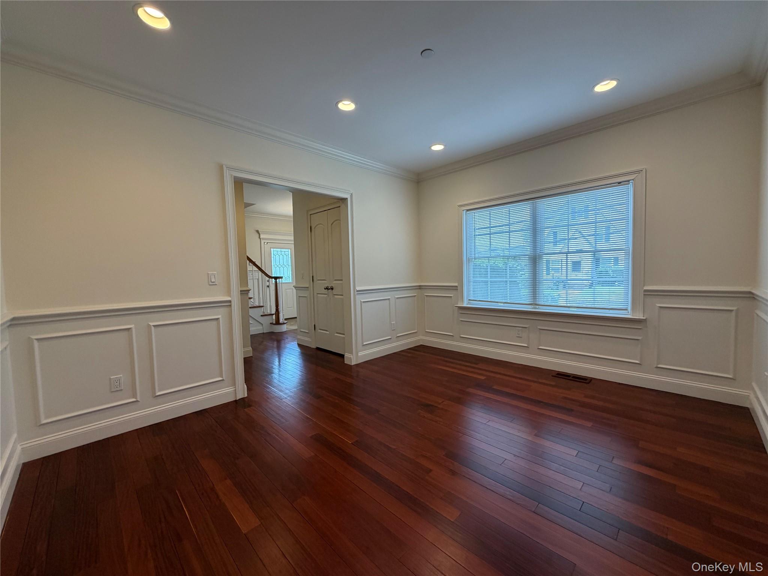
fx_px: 311
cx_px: 384
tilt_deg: -3.6
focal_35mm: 14
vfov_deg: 85.7
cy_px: 288
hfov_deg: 102.1
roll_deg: +1.6
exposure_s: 1/120
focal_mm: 2.22
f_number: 2.2
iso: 160
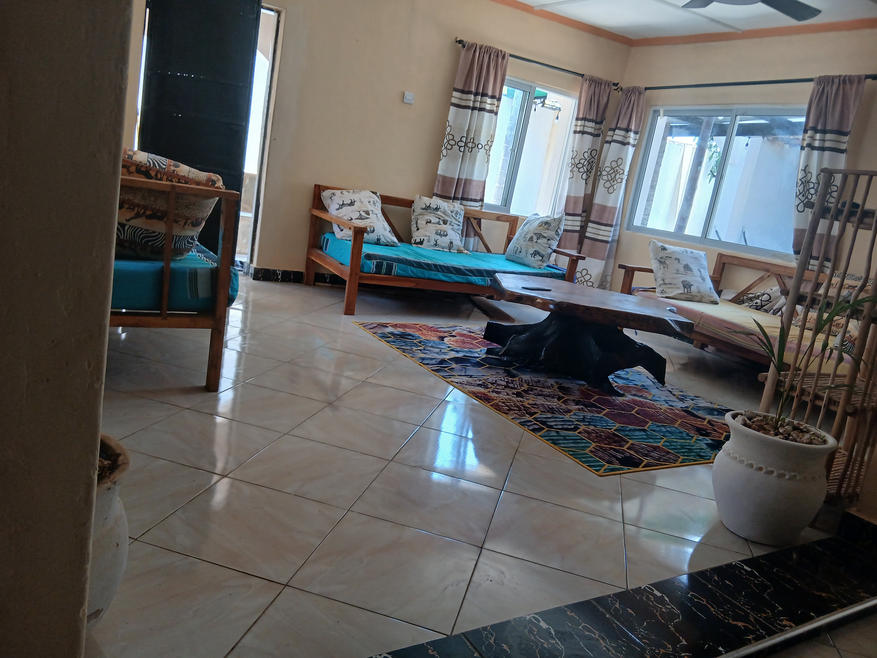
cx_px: 438
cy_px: 329
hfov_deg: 67.3
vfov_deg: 53.1
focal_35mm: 26
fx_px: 659
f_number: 1.8
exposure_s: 1/50
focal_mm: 3.98
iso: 100
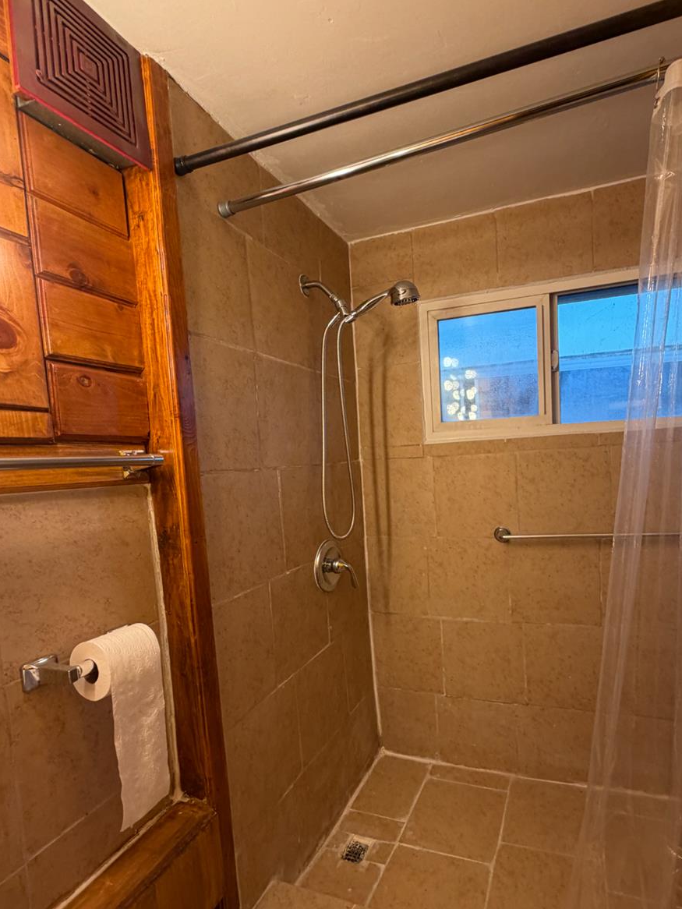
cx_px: 411
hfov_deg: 70.8
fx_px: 473
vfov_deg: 87.5
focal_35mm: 18
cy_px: 496
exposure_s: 1/120
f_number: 2.2
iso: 200
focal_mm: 2.22
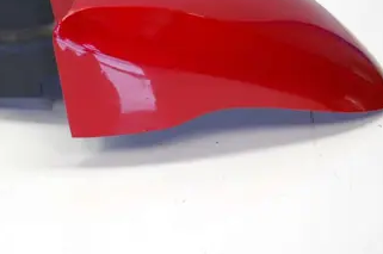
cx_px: 128
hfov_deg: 16.1
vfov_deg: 10.7
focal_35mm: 127
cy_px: 56
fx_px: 1349
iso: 800
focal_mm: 50
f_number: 5.6
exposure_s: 1/30
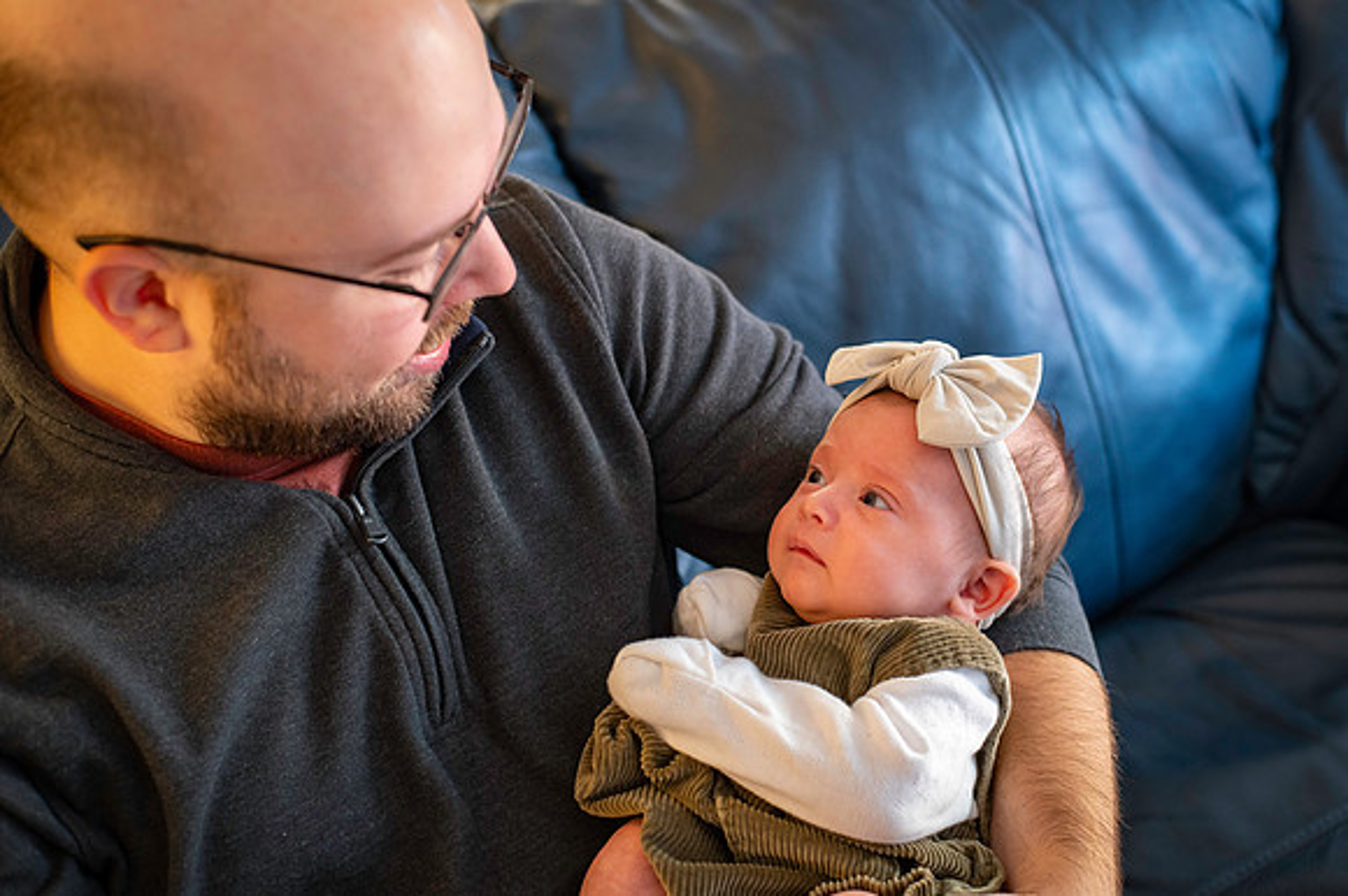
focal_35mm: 50
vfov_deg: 27.0
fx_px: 1871
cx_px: 674
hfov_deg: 39.6
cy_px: 448
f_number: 3.2
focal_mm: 50
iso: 3200
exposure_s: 1/60
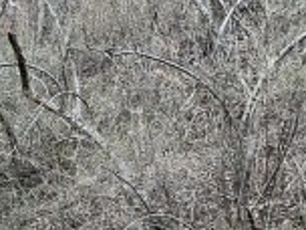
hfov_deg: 14.7
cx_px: -112
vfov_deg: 11.7
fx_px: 1123
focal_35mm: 127
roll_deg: -3.7
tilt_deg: +6.8
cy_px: 157
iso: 20
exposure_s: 1/120
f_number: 1.8
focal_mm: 3
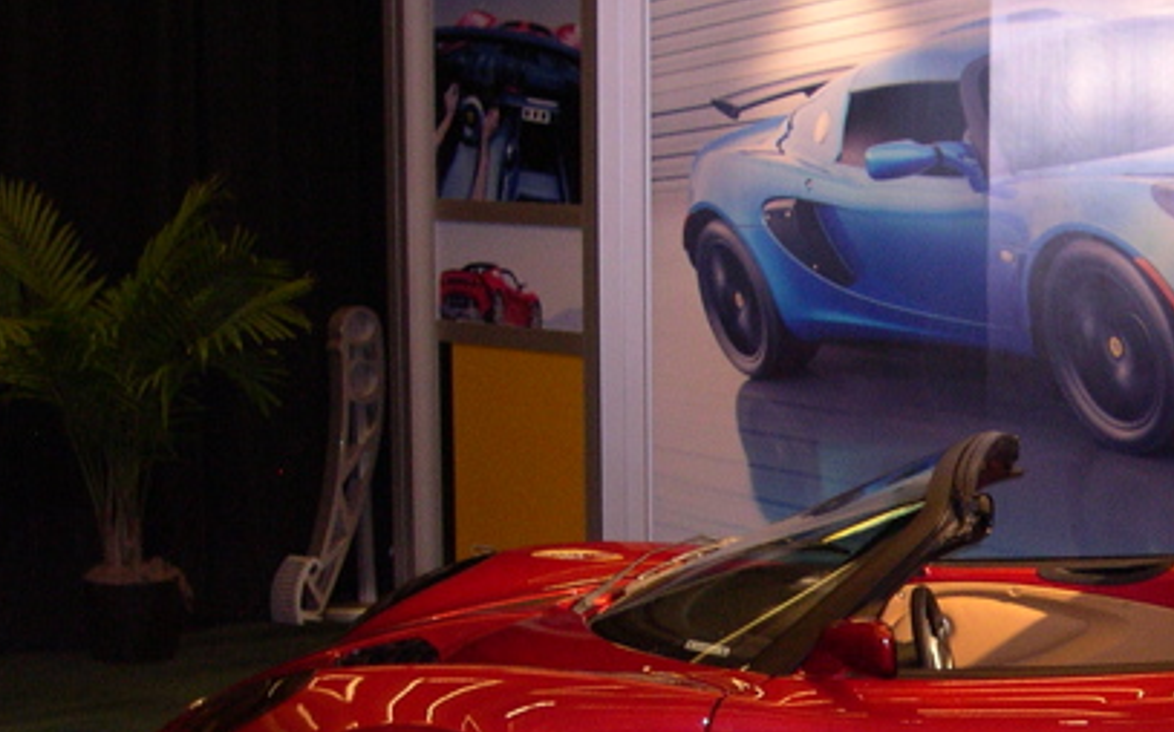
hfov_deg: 20.7
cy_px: 718
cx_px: 1108
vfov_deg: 13.2
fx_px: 3134
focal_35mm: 98
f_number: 3.1
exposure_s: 1/60
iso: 259
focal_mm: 10.1
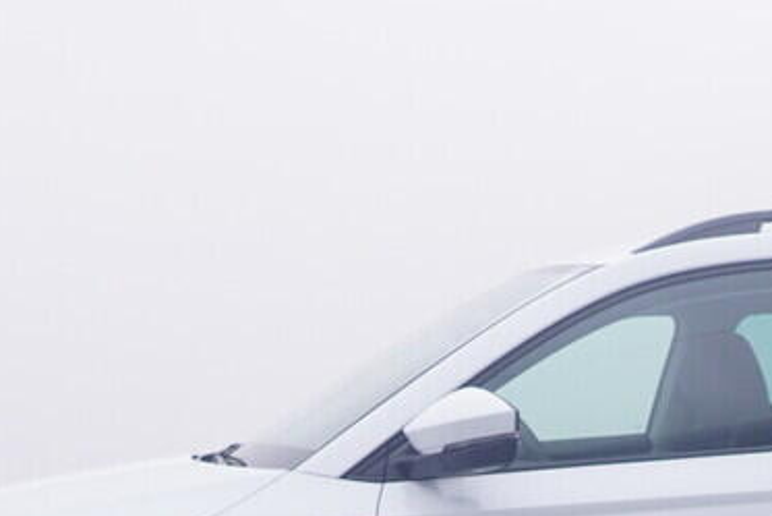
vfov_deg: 14.0
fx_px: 1865
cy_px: 924
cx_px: 588
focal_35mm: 87
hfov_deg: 23.1
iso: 200
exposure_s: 1/80
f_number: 5
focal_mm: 15
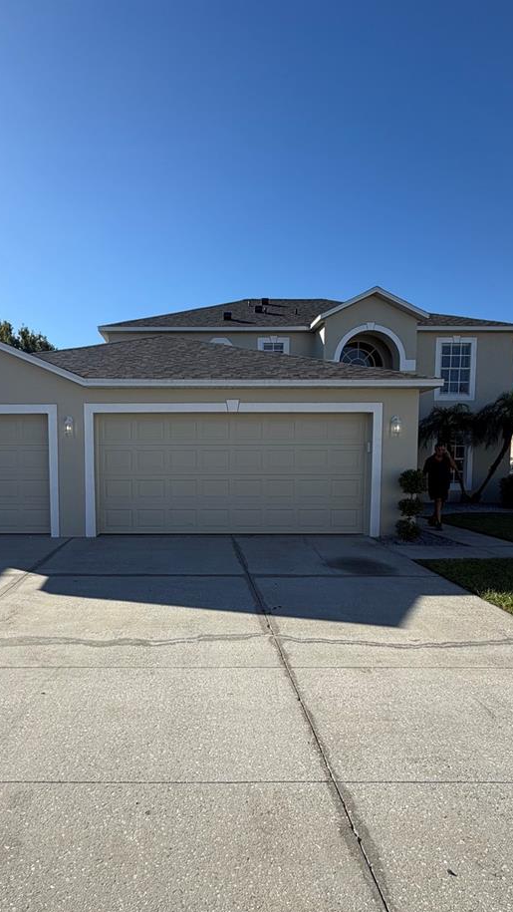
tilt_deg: -4.3
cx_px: 186
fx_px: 483
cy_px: 502
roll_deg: +0.5
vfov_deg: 86.3
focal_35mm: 20
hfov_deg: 55.1
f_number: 2.2
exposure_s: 1/876
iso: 20
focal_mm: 2.22
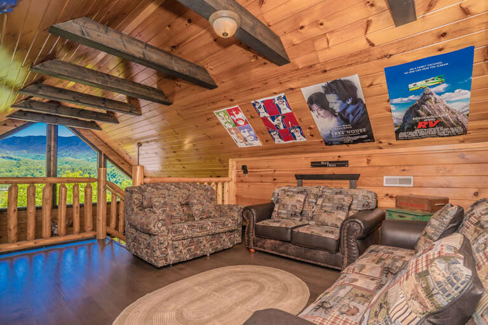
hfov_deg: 96.7
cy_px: 162
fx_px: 217
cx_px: 244
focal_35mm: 16
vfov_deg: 73.7
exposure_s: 1/160
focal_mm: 16
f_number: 8
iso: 500
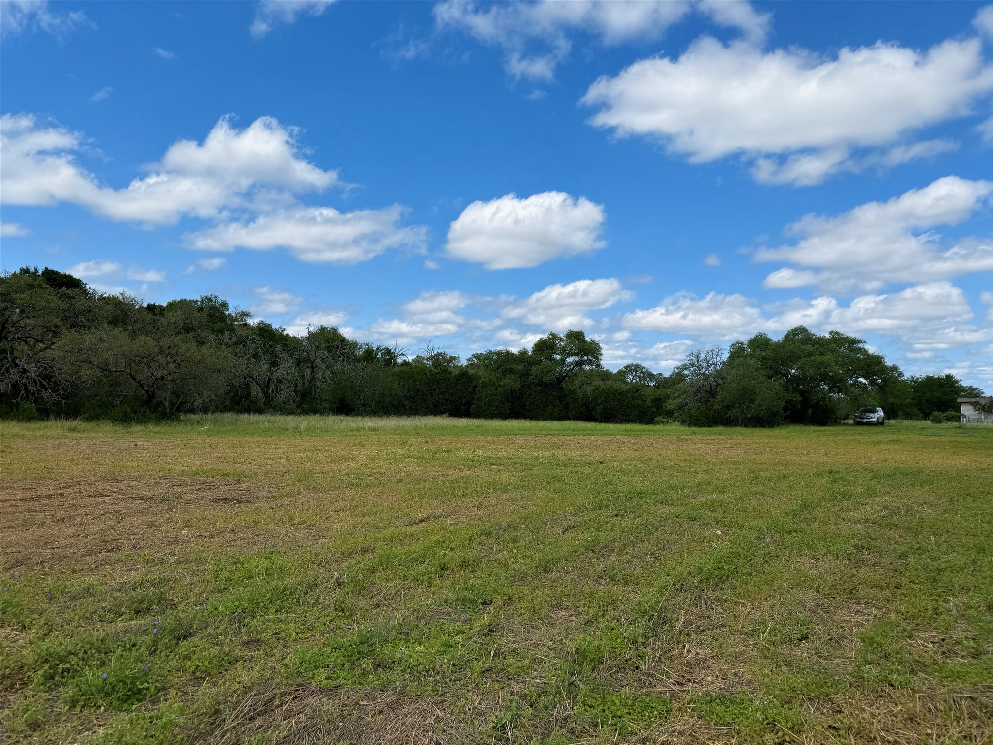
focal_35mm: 24
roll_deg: -0.9
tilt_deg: +2.8
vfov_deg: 56.8
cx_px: 496
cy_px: 372
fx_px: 688
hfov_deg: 71.6
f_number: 1.78
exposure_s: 1/5714
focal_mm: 6.76
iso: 80
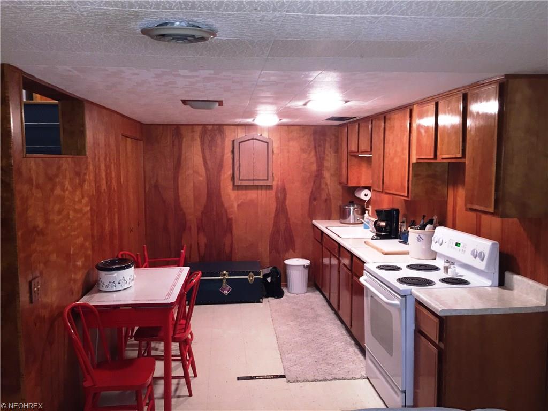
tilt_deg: -5.4
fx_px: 459
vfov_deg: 48.2
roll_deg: -1.2
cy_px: 206
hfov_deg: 61.7
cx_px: 274
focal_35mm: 29
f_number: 2.2
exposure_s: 1/16
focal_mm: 4.15
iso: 160
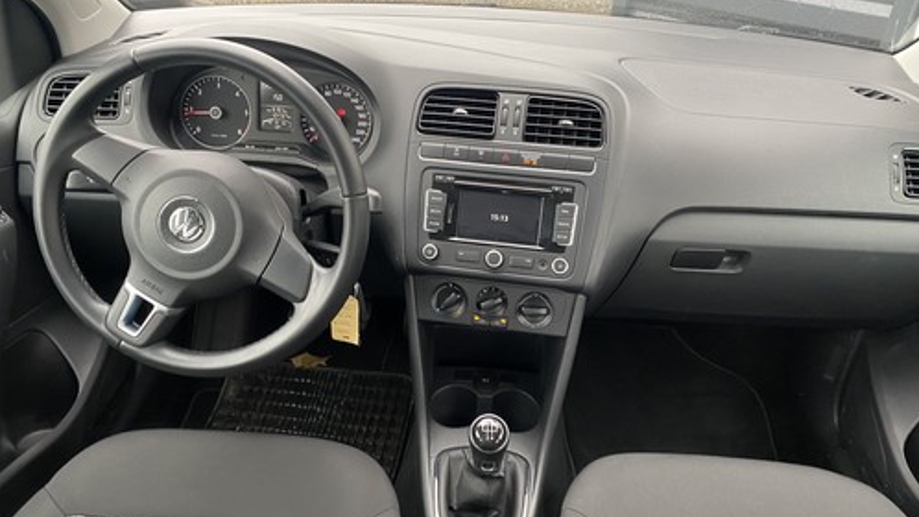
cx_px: 454
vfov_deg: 40.2
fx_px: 707
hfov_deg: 66.1
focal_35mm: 29
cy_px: 274
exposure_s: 1/70
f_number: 1.8
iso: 125
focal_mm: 4.25
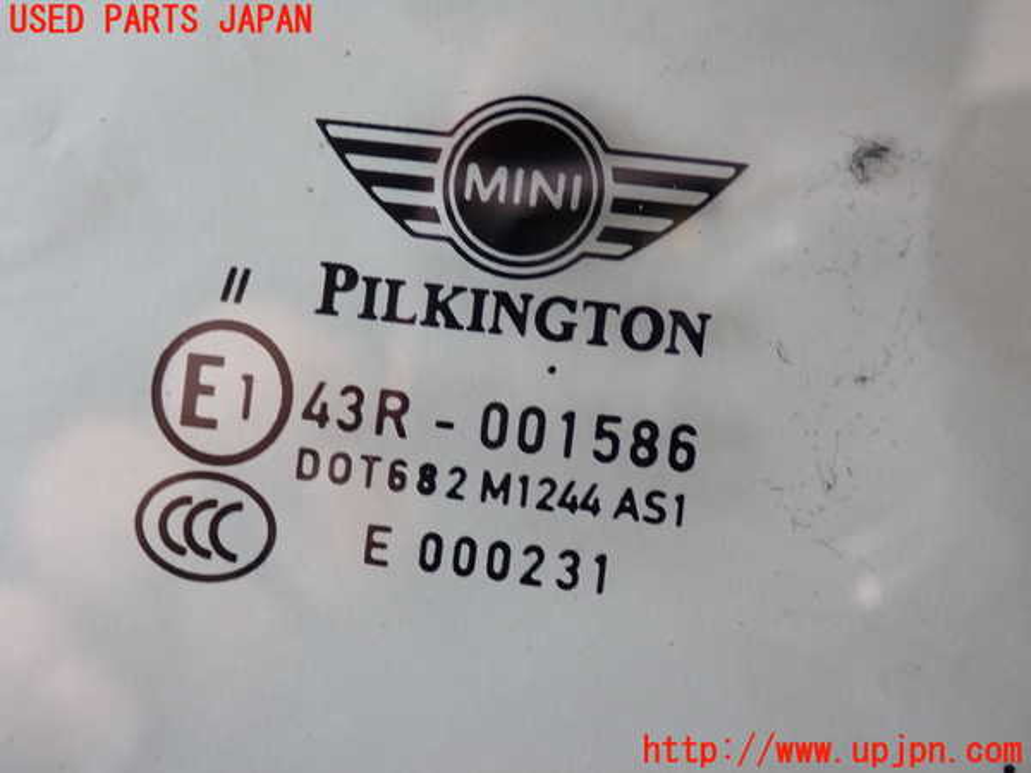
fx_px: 2442
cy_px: 386
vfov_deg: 18.0
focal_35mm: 82
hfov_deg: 23.8
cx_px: 516
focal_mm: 14.62
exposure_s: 1/100
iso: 200
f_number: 4.3
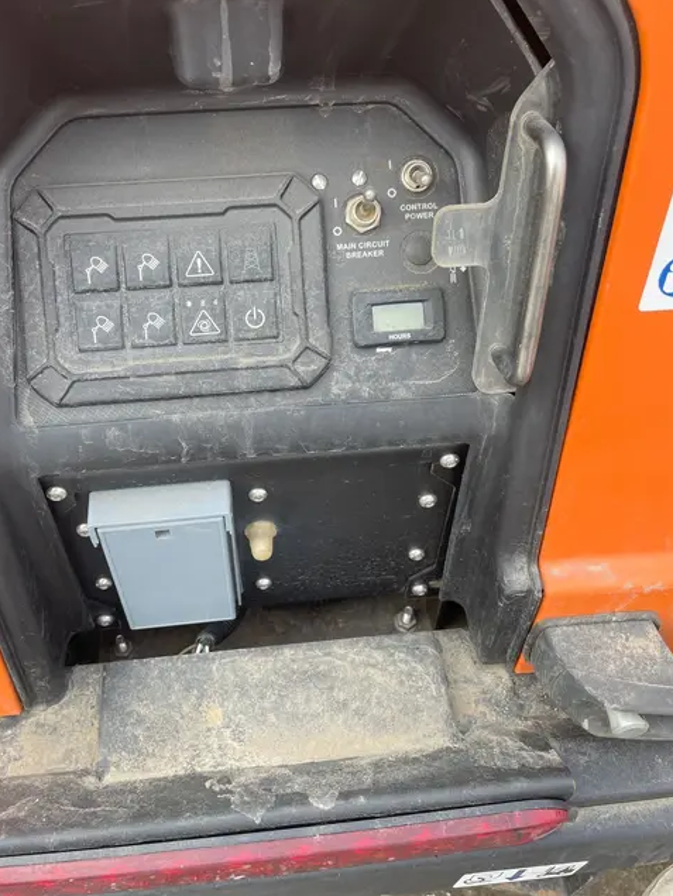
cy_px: 380
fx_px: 777
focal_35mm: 30
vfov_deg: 59.7
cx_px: 289
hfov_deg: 46.7
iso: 32
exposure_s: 1/337
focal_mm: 4.2
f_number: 1.6
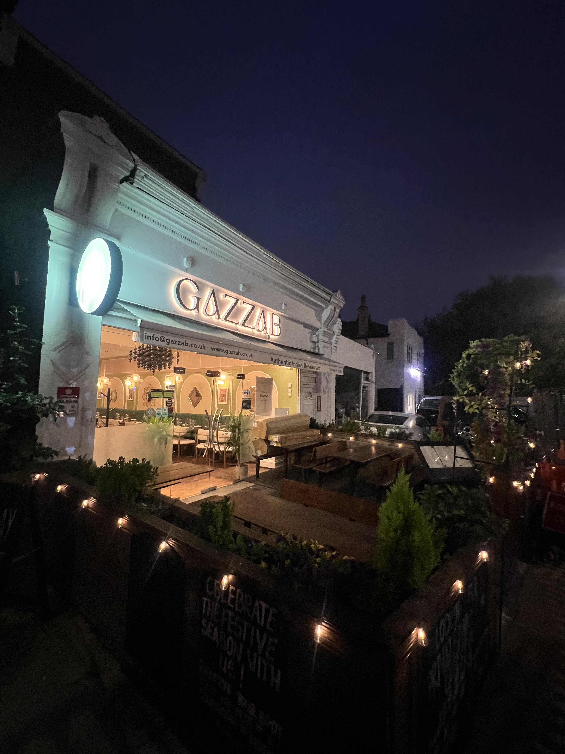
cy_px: 377
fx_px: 283
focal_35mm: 13
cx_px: 282
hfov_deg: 89.9
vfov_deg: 106.2
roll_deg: -0.1
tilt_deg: +5.2
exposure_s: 1/34
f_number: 1.8
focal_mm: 1.57
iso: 800
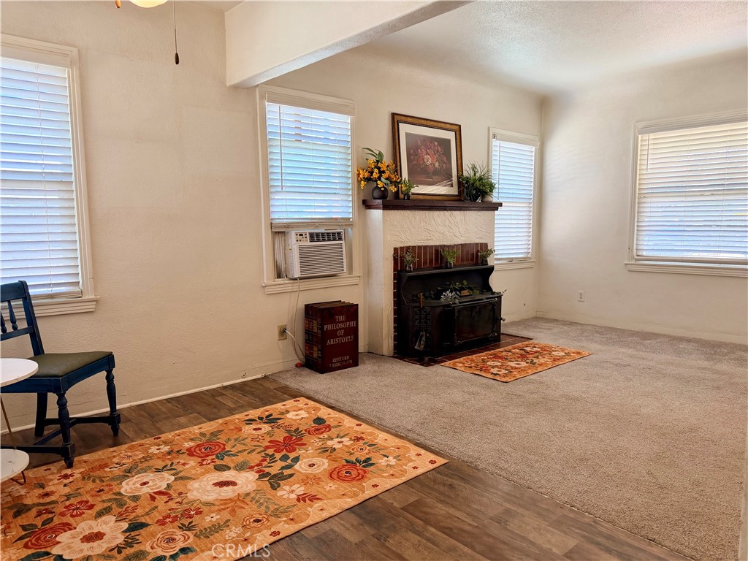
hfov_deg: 71.6
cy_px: 280
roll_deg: +0.6
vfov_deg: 56.8
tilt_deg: -6.4
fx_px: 519
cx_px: 374
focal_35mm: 24
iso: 160
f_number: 1.78
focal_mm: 6.76
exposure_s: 1/149
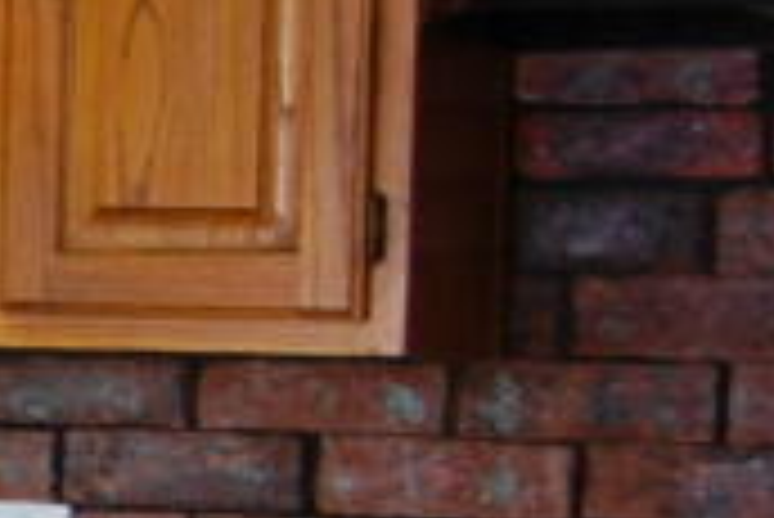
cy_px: 599
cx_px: -1010
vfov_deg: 7.5
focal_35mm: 181
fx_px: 3895
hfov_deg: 10.1
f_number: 3.5
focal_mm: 18
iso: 400
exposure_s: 1/50
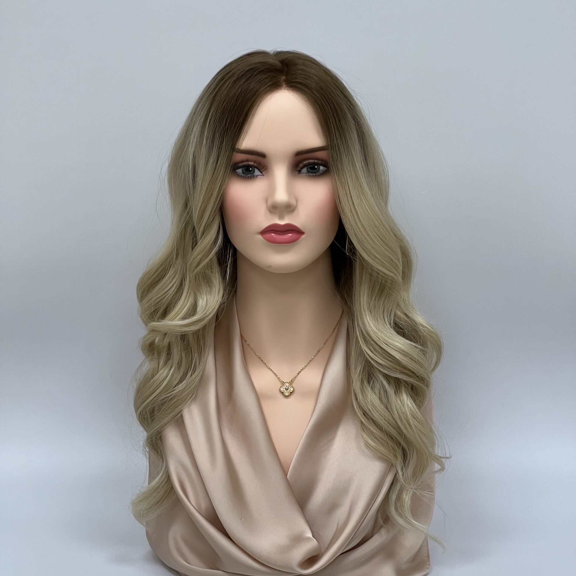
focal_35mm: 91
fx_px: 1713
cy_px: 277
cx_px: 288
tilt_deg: -12.7
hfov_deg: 19.1
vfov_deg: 19.1
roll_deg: +0.3
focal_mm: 9
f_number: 2.8
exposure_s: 1/100
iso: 200
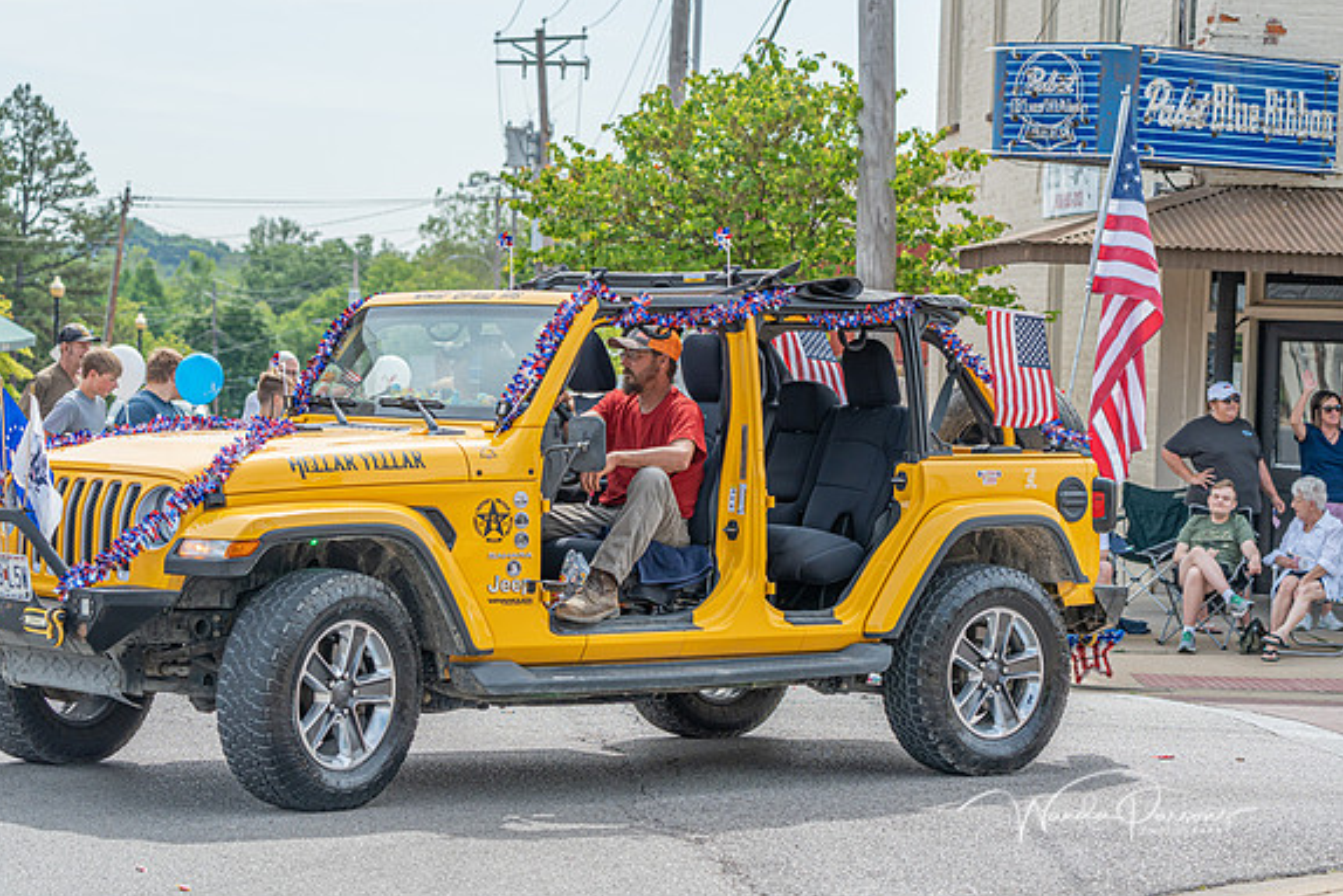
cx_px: 667
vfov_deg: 13.6
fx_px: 3769
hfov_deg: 20.2
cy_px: 448
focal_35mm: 101
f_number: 6.3
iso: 400
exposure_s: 1/1250
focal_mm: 100
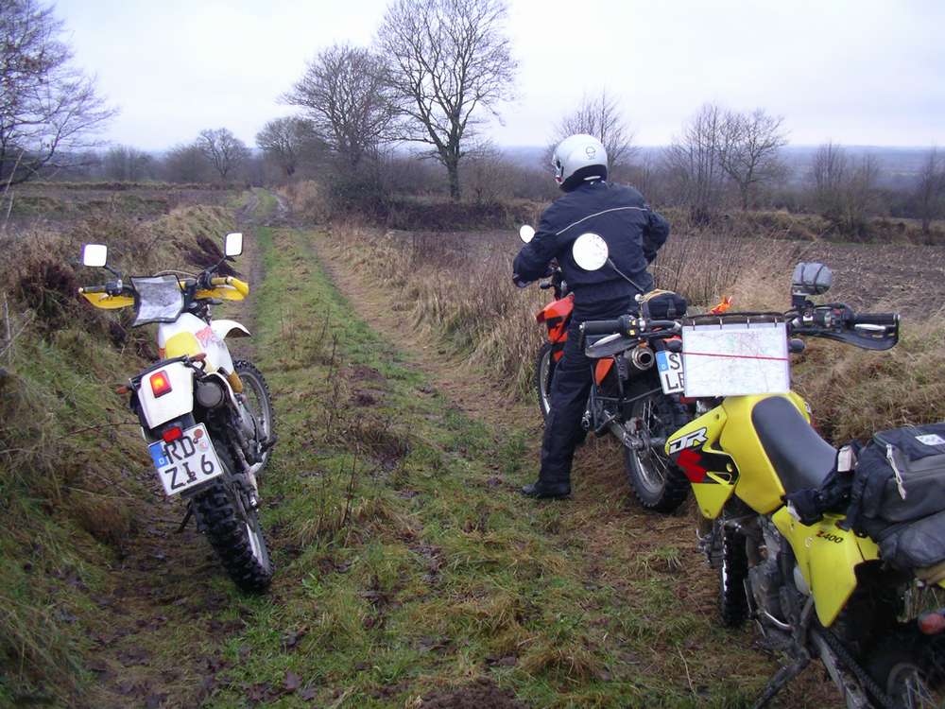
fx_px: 1010
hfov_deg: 50.1
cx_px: 472
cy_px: 354
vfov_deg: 38.7
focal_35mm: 37
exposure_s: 1/60
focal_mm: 5.7
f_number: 2.8
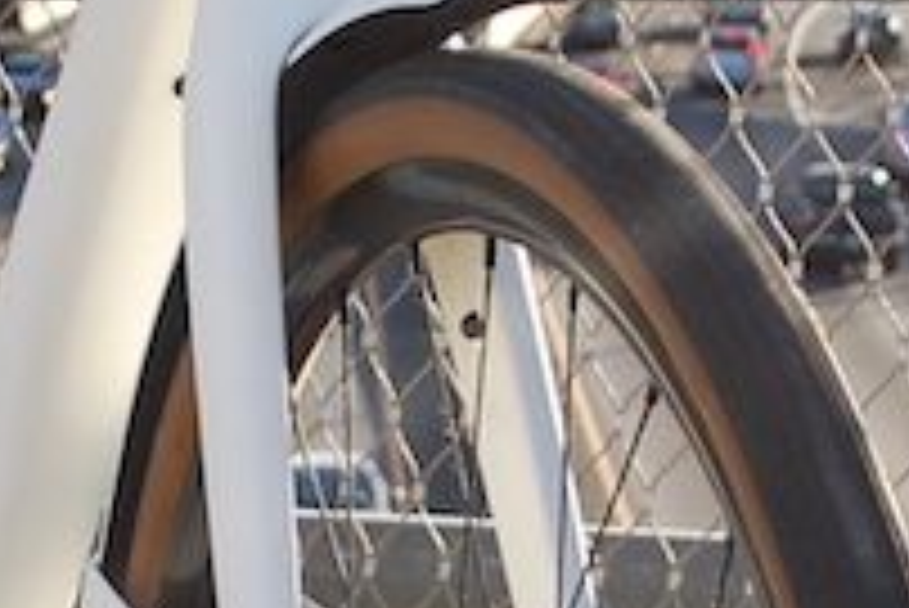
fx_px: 6317
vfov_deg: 5.5
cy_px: 500
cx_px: 387
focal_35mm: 250
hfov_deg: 8.2
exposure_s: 1/160
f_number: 6.3
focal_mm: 28
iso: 100
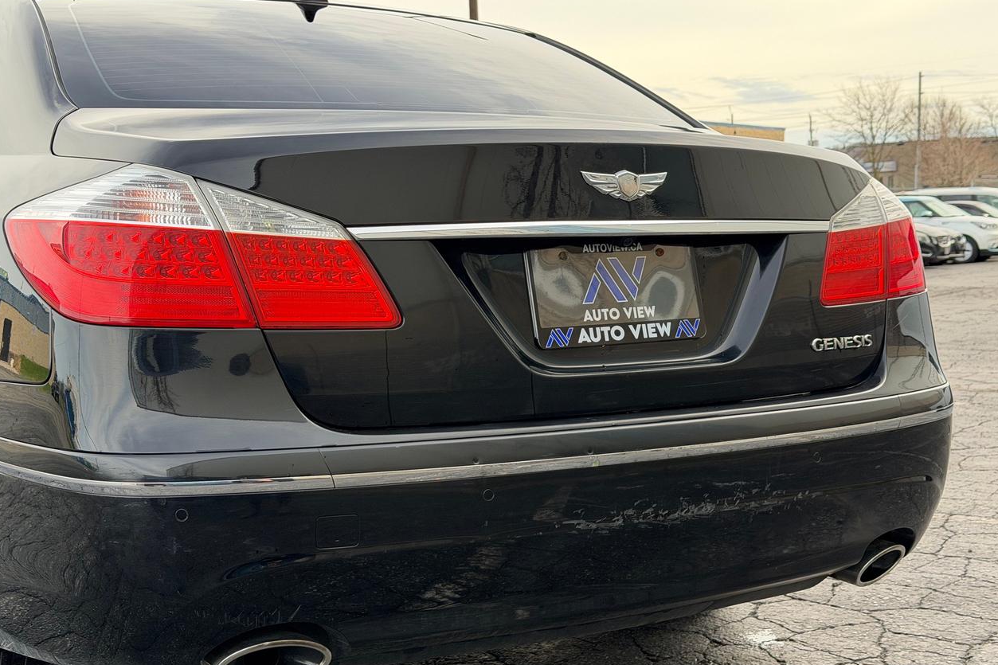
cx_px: 504
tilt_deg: -6.1
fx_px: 1414
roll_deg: +1.3
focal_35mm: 51
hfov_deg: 38.9
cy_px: 350
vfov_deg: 26.5
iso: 80
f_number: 1.78
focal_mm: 6.76
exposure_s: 1/583
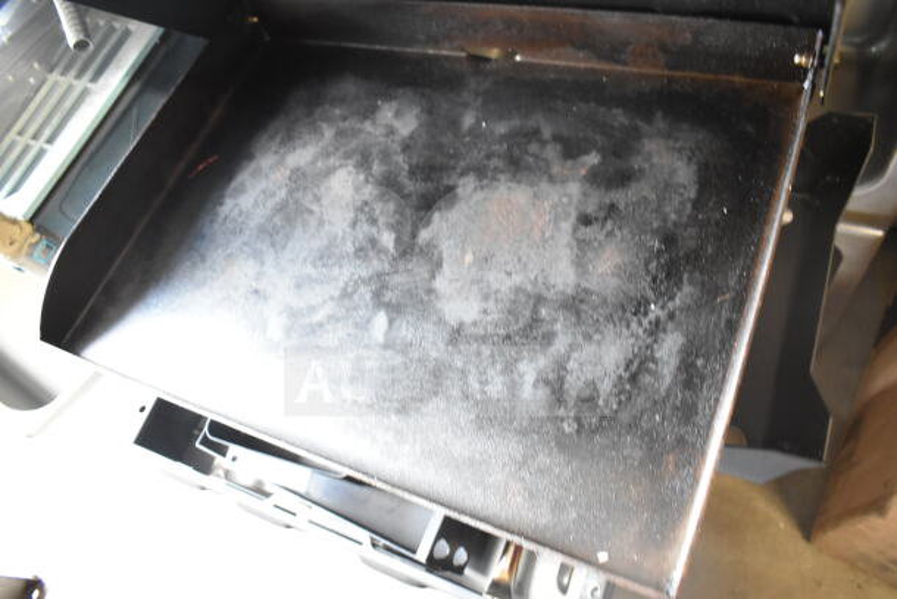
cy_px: 300
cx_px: 448
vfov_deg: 48.0
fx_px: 673
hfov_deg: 67.4
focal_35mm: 27
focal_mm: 18
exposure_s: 1/30
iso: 2800
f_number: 3.5
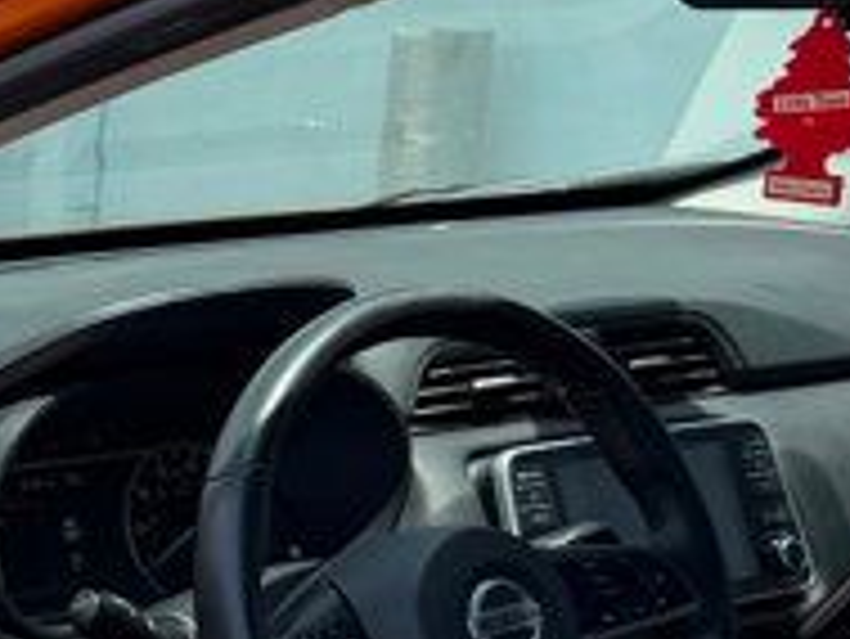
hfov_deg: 13.6
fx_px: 3194
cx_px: -661
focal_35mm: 130
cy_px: 814
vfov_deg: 11.2
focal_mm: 6.76
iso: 80
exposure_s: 1/2000
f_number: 1.78
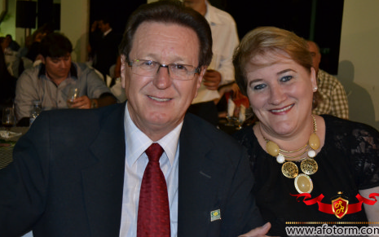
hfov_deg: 43.5
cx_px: 201
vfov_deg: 28.0
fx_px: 475
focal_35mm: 46
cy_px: 112
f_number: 4.5
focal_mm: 28
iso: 1600
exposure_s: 1/50
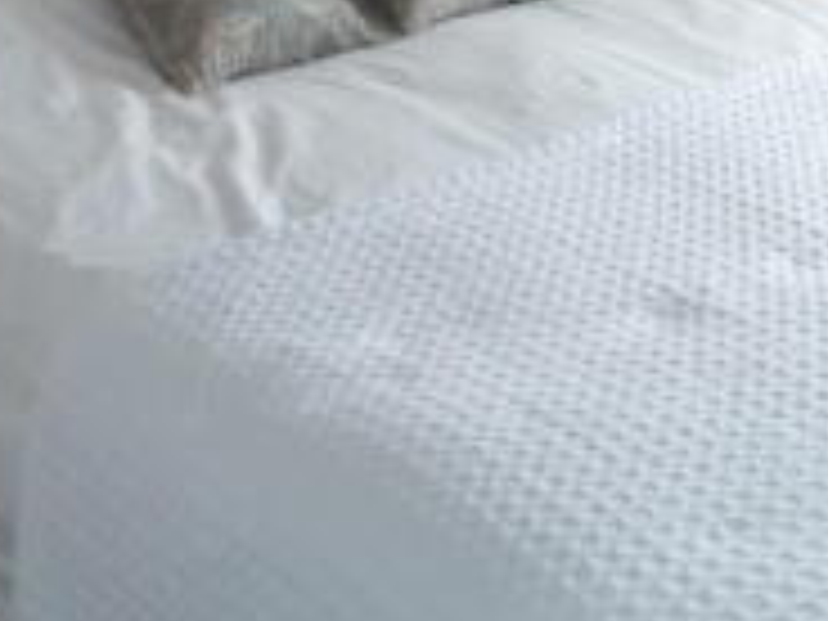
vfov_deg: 17.2
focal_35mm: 79
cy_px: -259
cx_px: 236
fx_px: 1890
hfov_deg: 24.5
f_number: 2.8
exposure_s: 1/60
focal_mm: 4.5
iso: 100
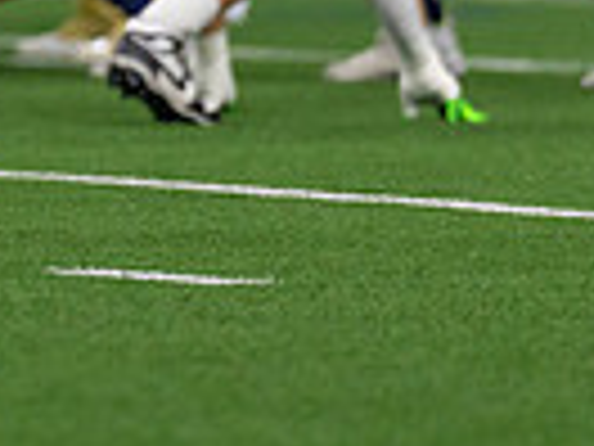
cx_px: -382
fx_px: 16061
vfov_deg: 1.6
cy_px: -338
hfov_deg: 2.1
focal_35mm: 936
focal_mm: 200
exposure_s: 1/1000
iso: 2000
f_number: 2.8
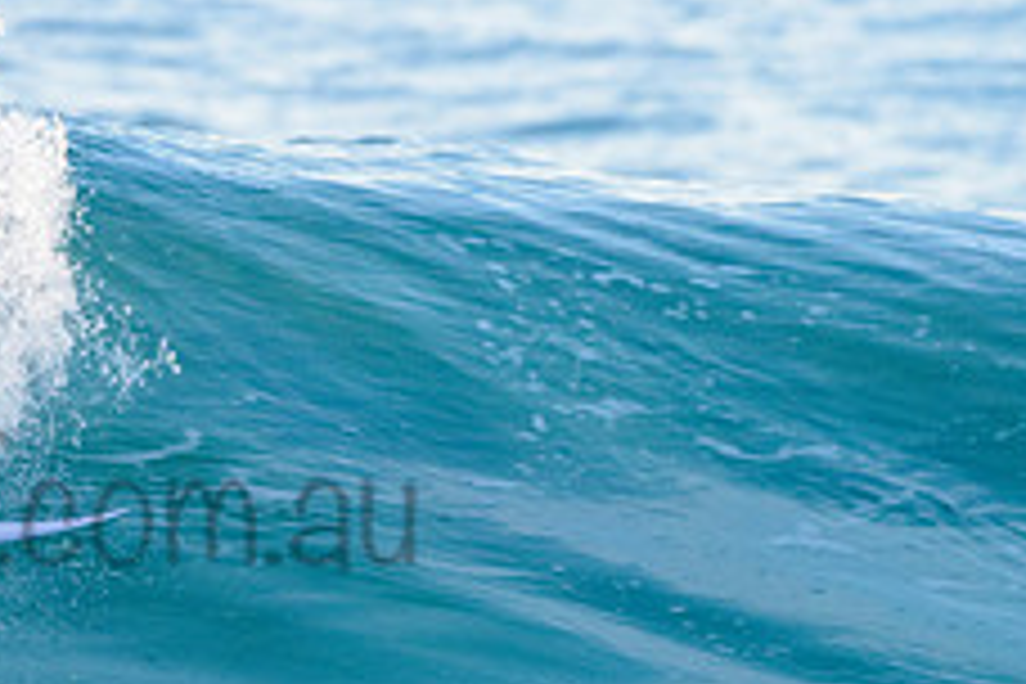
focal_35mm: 1559
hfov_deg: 1.3
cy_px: 322
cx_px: 158
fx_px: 44428
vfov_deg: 0.9
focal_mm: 500
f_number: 5.6
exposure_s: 1/2000
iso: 1600
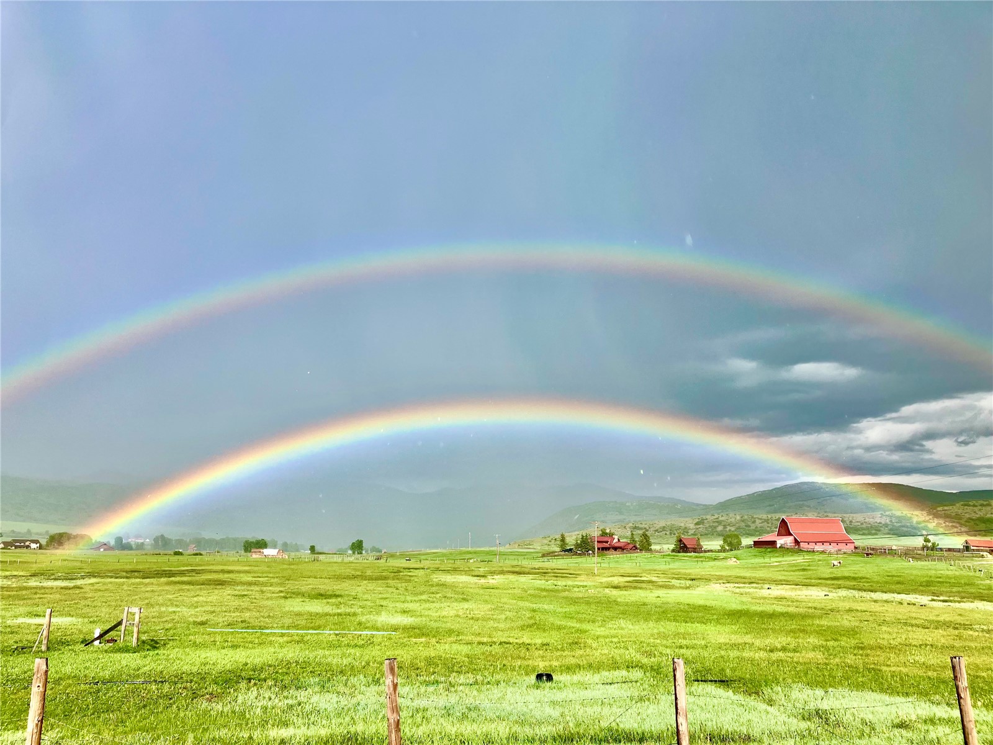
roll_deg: -1.8
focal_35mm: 28
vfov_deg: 49.7
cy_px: 372
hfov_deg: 63.4
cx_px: 496
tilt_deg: +14.3
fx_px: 803
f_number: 1.8
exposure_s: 1/2208
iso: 32
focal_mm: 3.99
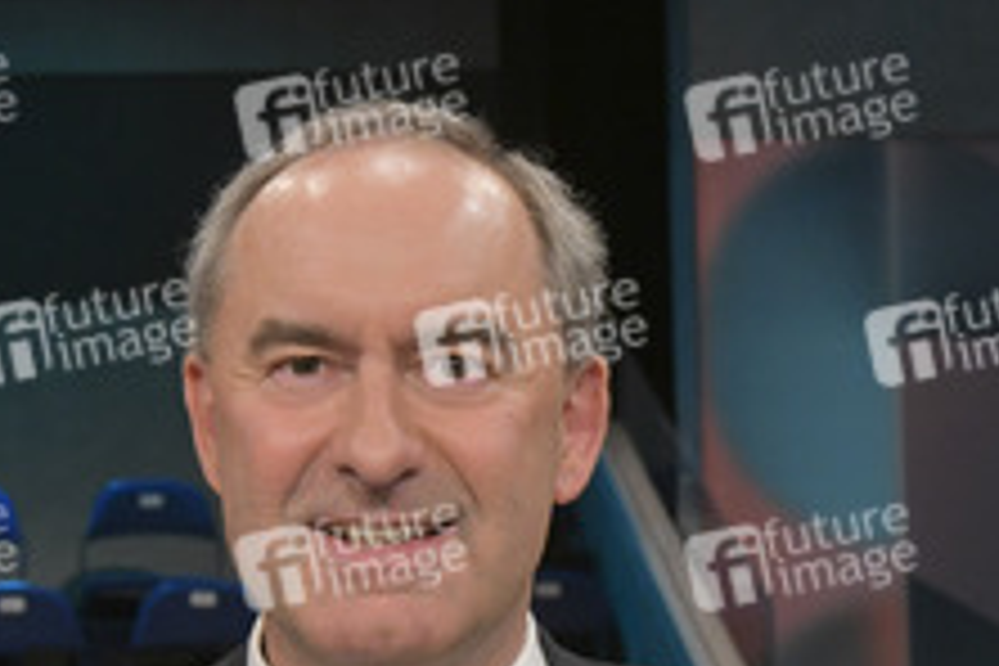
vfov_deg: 18.7
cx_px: 412
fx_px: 1970
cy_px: 670
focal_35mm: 71
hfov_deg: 28.4
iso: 2500
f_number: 6.3
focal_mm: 35
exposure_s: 1/200
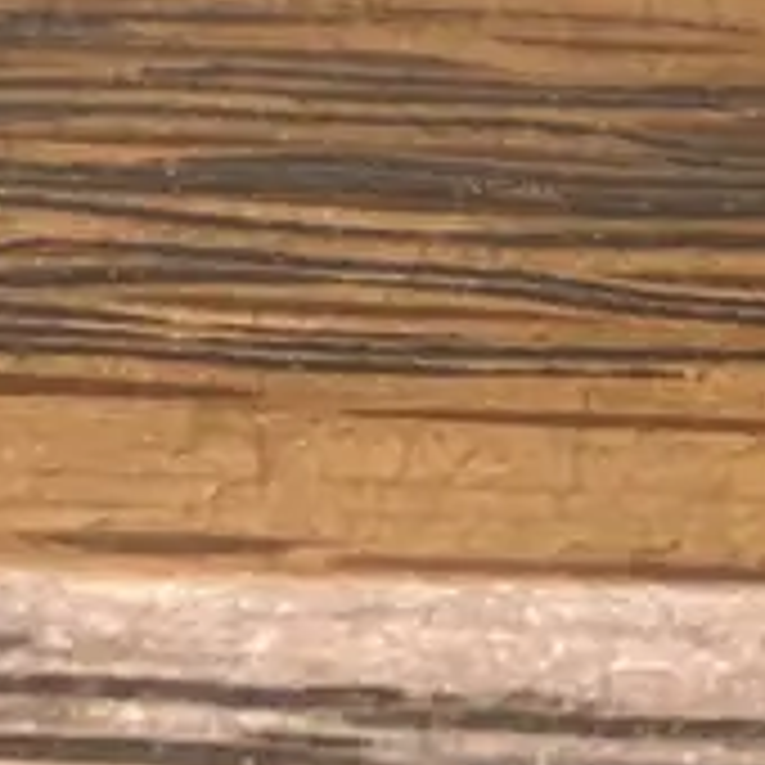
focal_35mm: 149
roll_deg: -0.7
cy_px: -1480
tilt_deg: -22.5
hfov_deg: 11.7
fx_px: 3725
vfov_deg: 9.4
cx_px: 180
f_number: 1.8
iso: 200
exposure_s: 1/50
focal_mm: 3.99
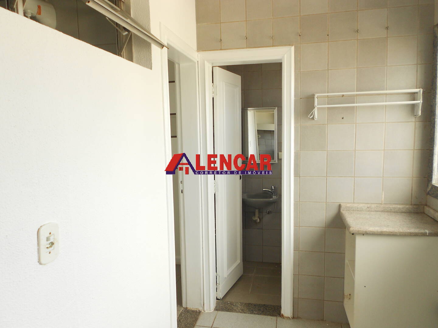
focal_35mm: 26
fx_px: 329
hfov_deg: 67.3
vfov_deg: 53.1
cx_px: 219
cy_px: 164
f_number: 3.2
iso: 80
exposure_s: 1/50
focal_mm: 4.6
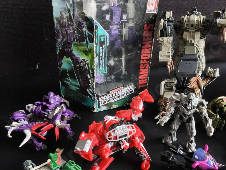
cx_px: 133
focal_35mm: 36
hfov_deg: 51.1
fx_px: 235
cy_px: 110
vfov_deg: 39.3
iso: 200
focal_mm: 2.87
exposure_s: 1/100
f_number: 2
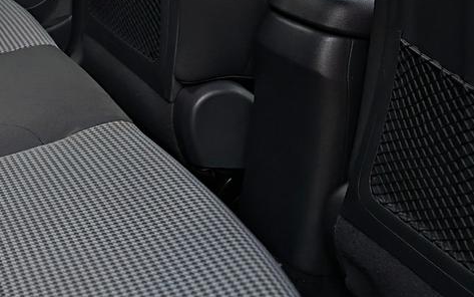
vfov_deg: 19.7
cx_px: -112
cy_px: 105
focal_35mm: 66
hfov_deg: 27.0
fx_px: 853
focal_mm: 6.25
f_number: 1.7
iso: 1250
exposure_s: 1/20
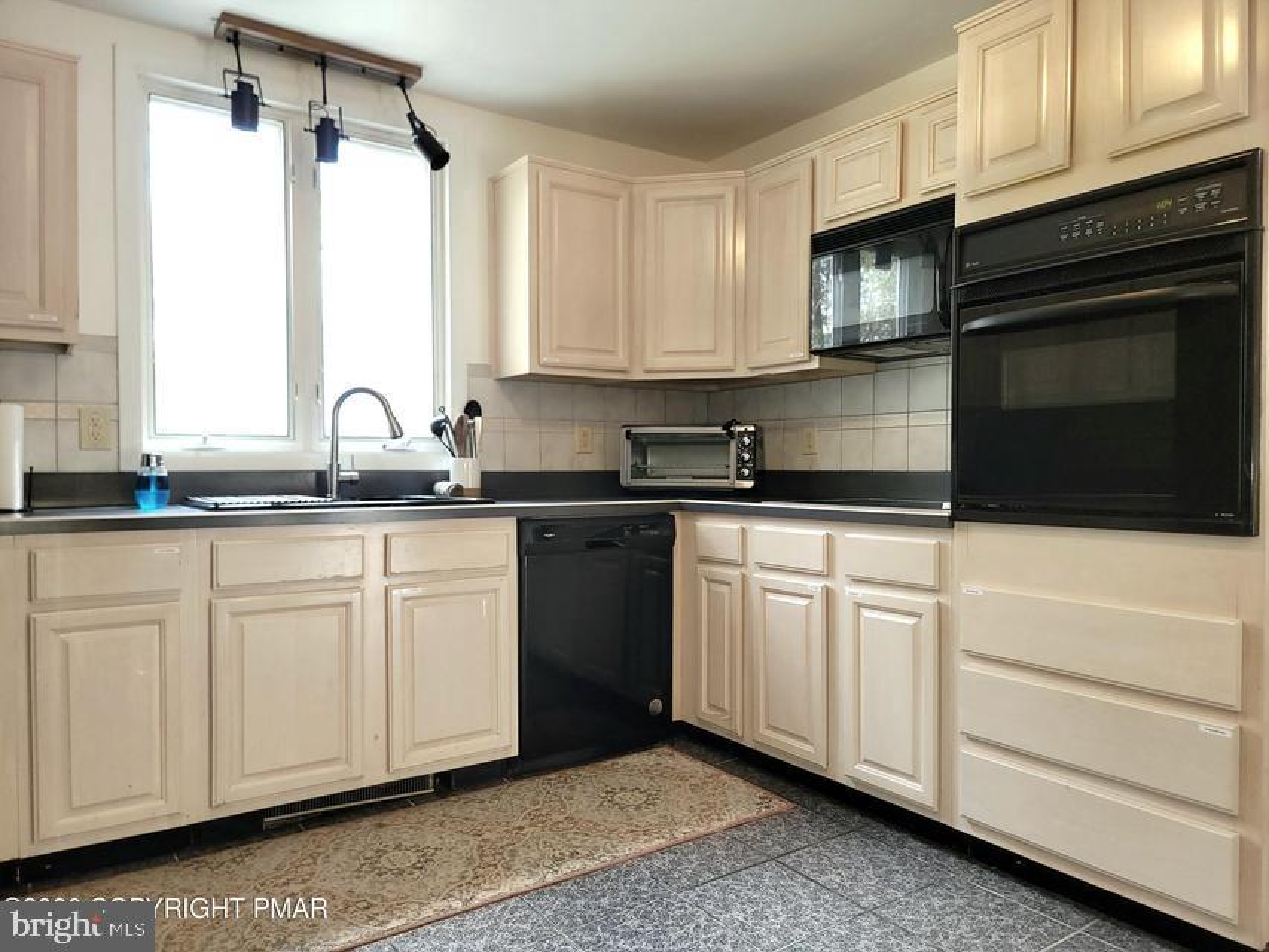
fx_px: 880
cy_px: 476
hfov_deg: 71.6
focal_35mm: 24
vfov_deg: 56.8
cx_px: 634
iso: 100
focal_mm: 6.7
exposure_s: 1/30
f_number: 1.8
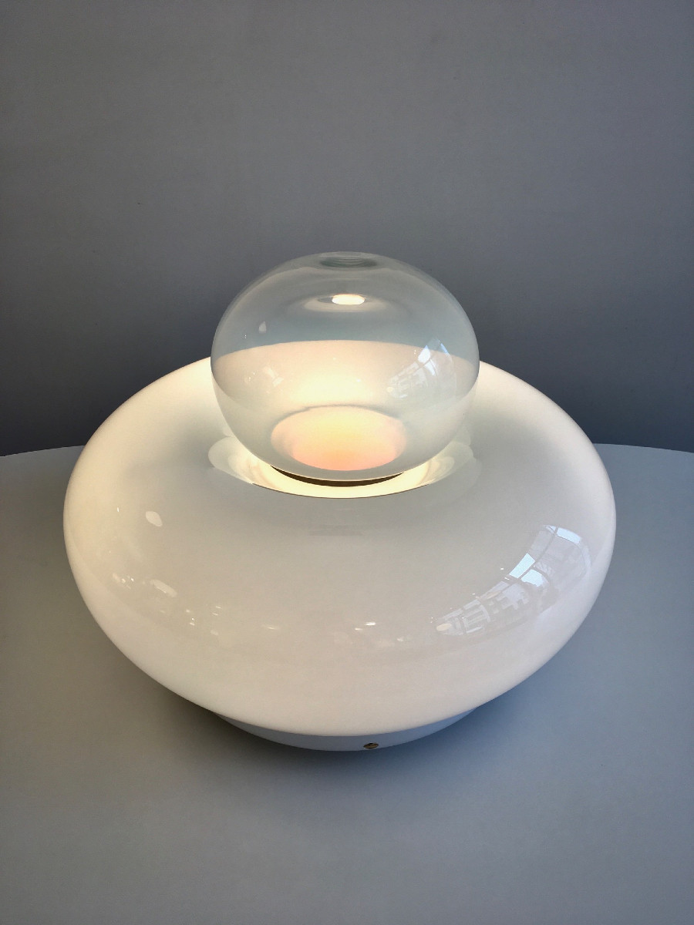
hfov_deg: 48.2
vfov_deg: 61.7
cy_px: 462
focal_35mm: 29
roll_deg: -1.0
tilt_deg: -29.9
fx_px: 775
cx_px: 347
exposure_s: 1/105
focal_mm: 4.15
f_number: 2.2
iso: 25
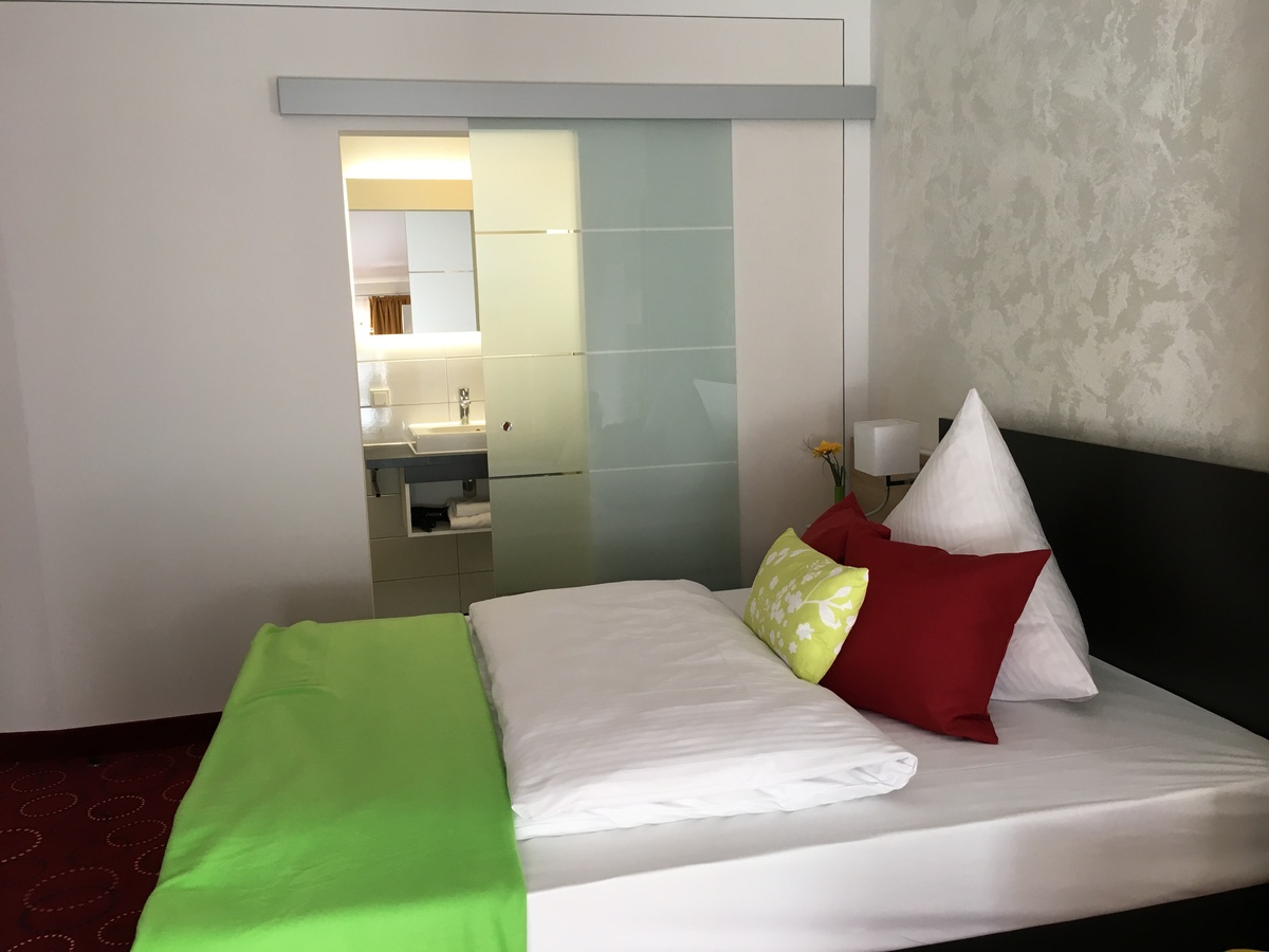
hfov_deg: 61.7
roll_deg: +1.3
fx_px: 1063
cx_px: 634
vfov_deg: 48.2
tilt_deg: -8.3
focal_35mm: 29
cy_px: 476
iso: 32
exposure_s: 1/33
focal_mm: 4.15
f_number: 2.2
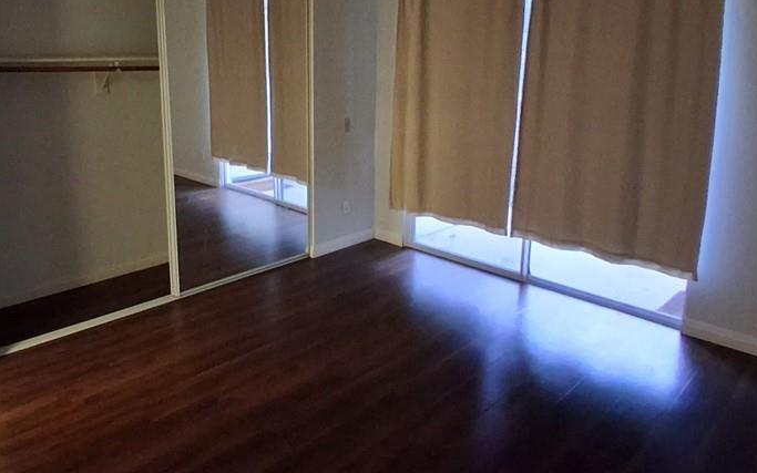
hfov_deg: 67.7
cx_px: 300
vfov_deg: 45.6
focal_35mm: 27
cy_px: 172
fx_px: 557
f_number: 2.2
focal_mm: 1.4
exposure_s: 1/20
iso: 500
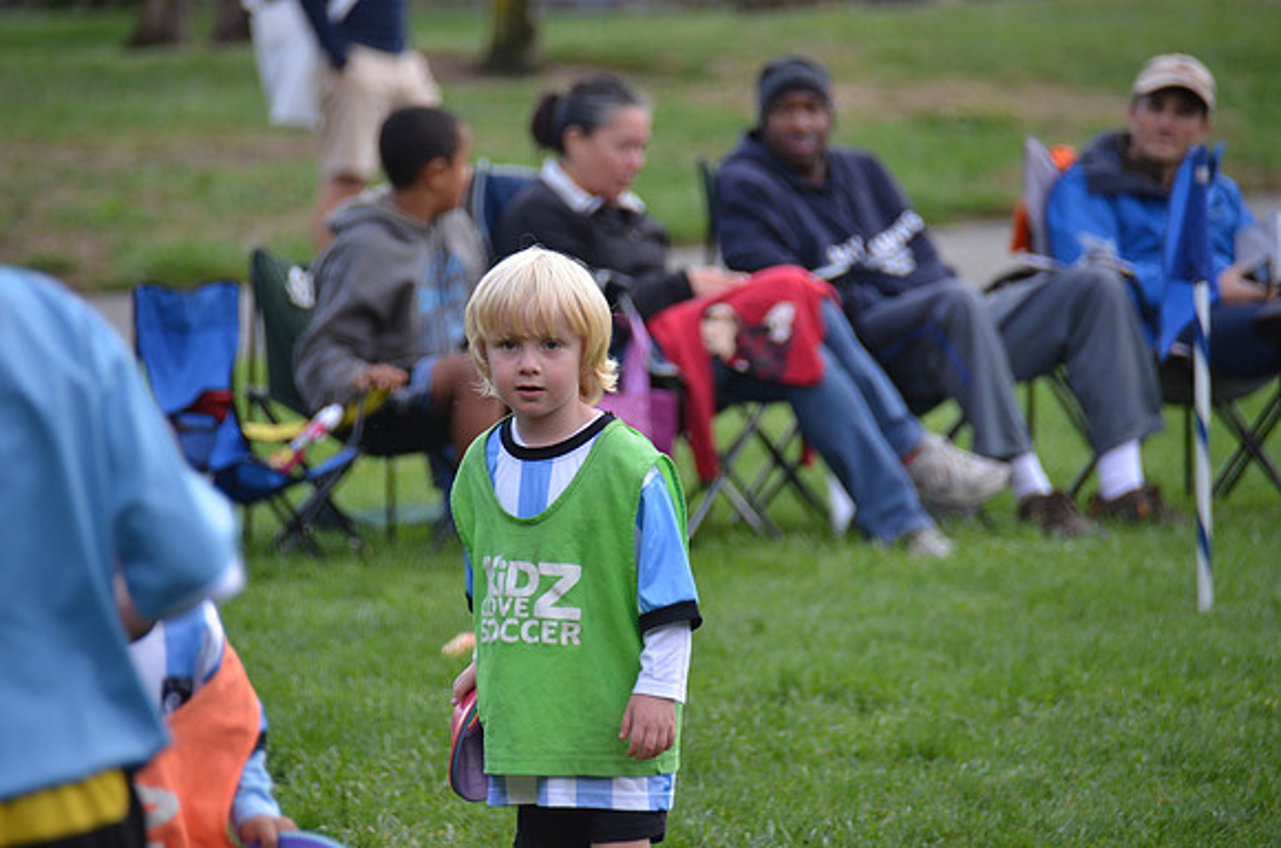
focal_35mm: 450
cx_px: 640
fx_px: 15977
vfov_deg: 3.0
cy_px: 424
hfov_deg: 4.6
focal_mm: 300
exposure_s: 1/250
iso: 400
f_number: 5.6
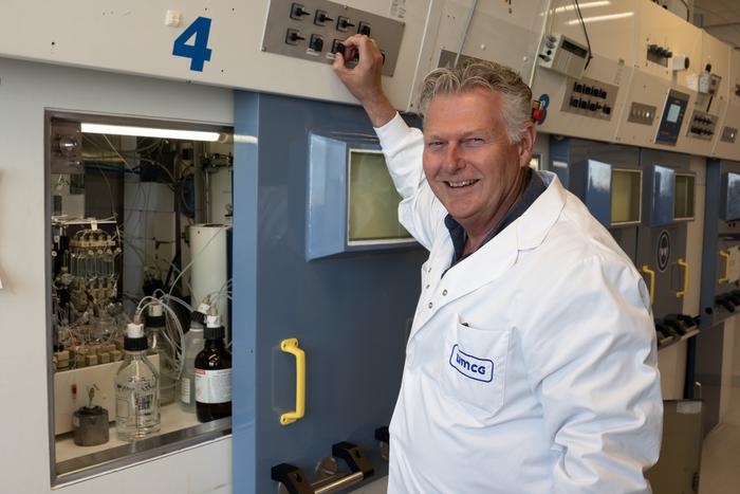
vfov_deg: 36.9
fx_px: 740
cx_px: 370
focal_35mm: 36
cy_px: 247
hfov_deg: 53.1
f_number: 5.6
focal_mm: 24
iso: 640
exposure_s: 1/160
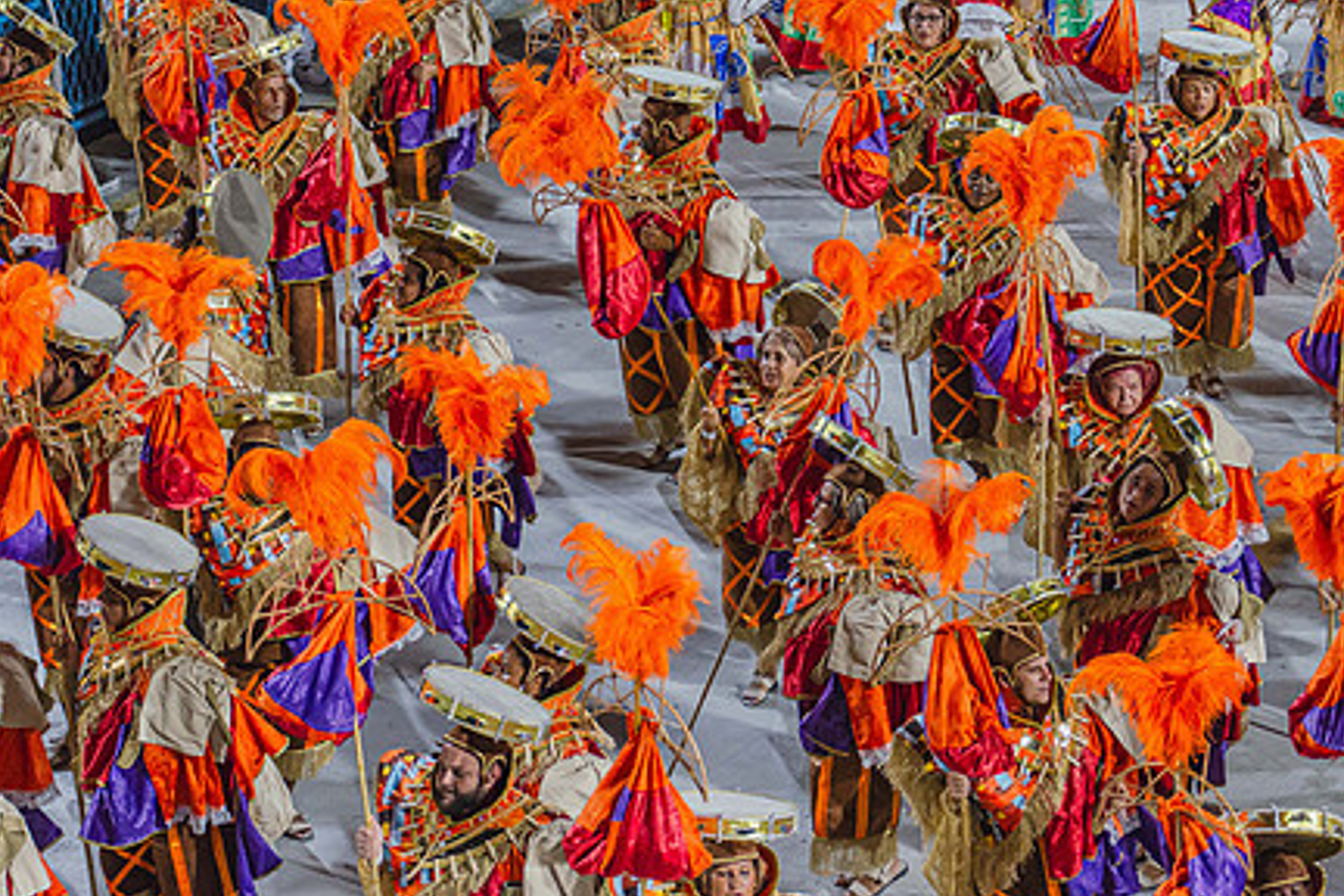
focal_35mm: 141
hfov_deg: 14.5
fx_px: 5264
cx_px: 772
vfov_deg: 9.7
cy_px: 390
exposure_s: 1/320
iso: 1600
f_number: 5
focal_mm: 105
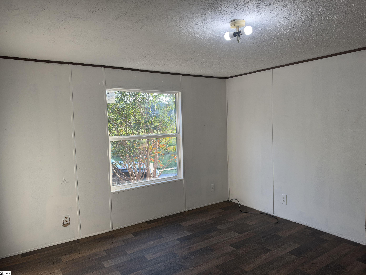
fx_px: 254
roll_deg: +2.5
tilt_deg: -2.5
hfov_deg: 71.6
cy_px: 138
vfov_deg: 56.8
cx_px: 183
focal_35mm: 24
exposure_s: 1/124
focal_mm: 6.93
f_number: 1.8
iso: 50
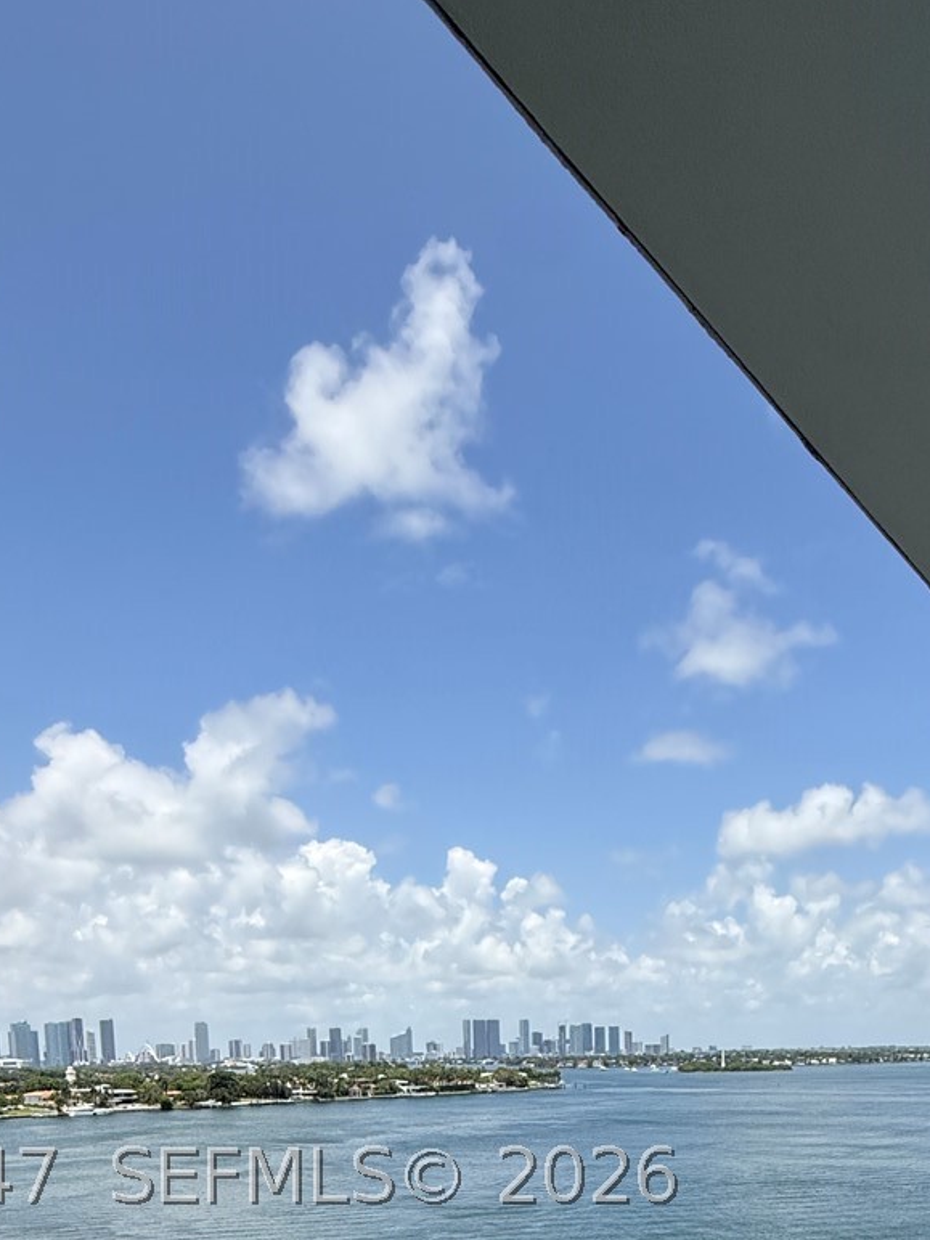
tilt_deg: -8.0
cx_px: 583
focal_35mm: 29
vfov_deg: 52.1
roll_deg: +0.6
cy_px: 1176
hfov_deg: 47.8
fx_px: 1039
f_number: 2.2
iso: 50
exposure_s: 1/3125
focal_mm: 2.22
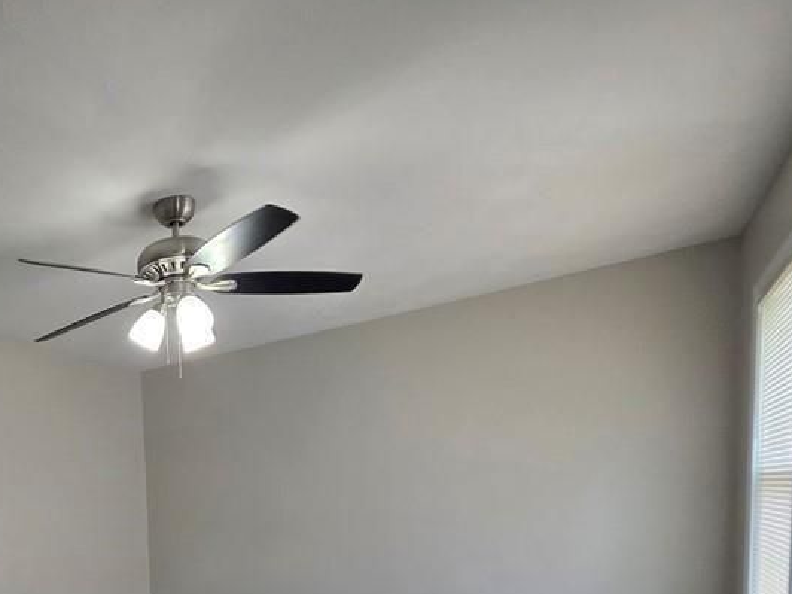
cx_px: 98
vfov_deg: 48.0
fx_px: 572
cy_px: 557
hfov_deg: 60.2
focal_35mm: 25
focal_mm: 2.2
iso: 200
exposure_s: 1/120
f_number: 1.9
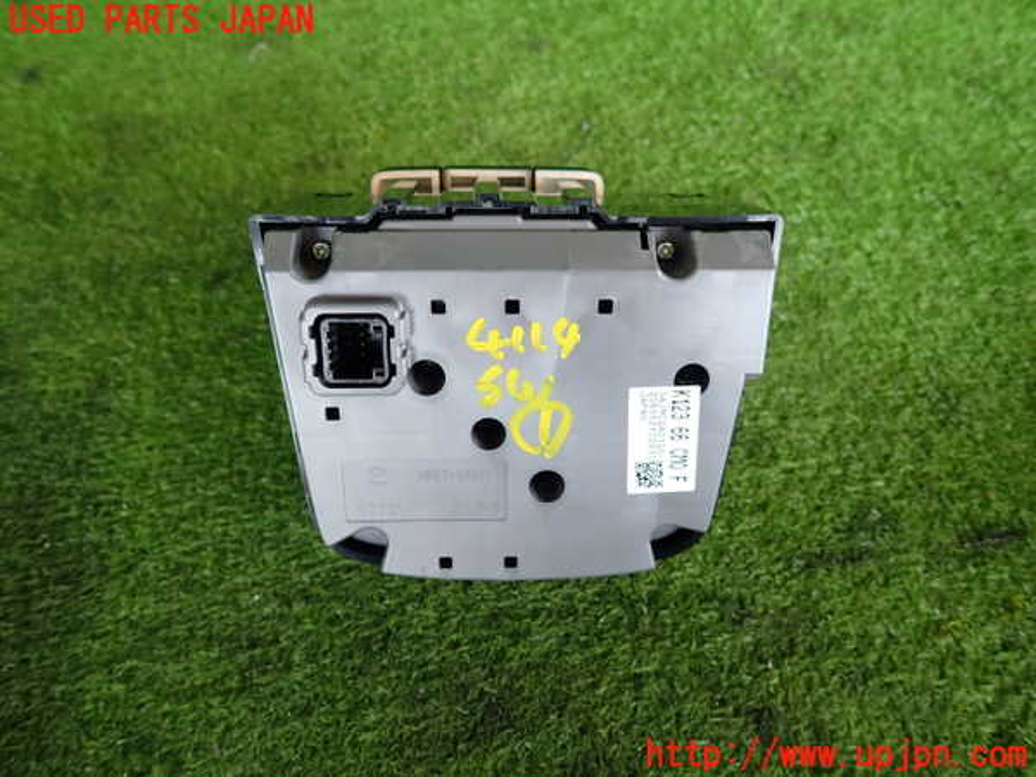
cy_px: 388
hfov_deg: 69.4
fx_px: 748
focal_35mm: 25
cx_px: 518
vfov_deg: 54.9
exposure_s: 1/100
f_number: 2
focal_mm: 4.5
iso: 200
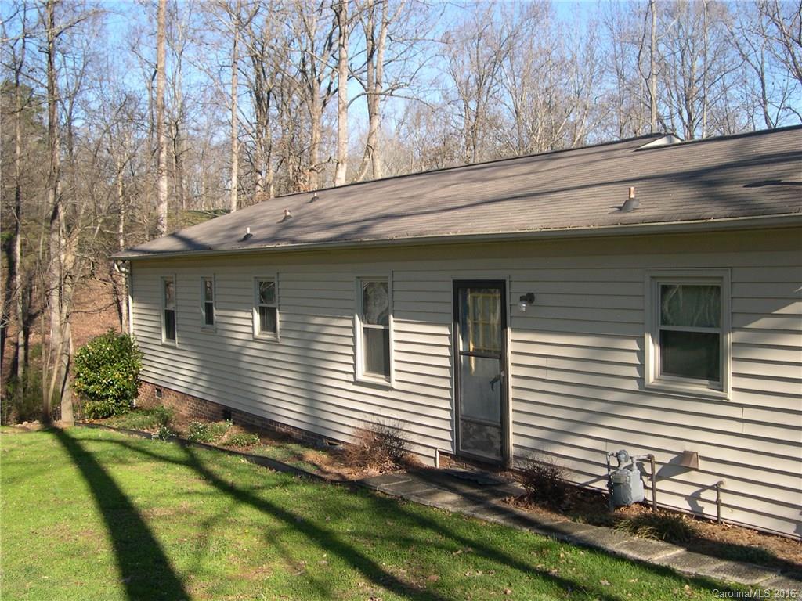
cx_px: 401
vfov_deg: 37.7
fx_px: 880
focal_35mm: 38
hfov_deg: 49.0
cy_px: 300
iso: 100
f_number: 2.8
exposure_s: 1/607
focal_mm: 8
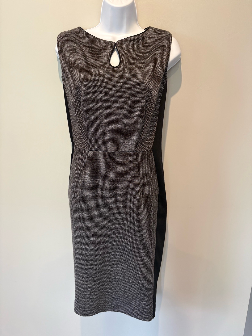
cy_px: 168
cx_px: 126
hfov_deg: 53.1
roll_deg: -0.2
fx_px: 252
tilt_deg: -15.1
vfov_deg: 67.3
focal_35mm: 26
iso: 320
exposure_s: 1/50
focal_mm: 5.96
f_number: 1.6
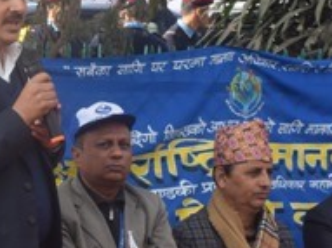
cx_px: -50
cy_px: 56
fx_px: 1486
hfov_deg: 12.5
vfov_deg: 9.5
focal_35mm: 155
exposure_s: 1/250
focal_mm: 32
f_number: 8
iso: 400
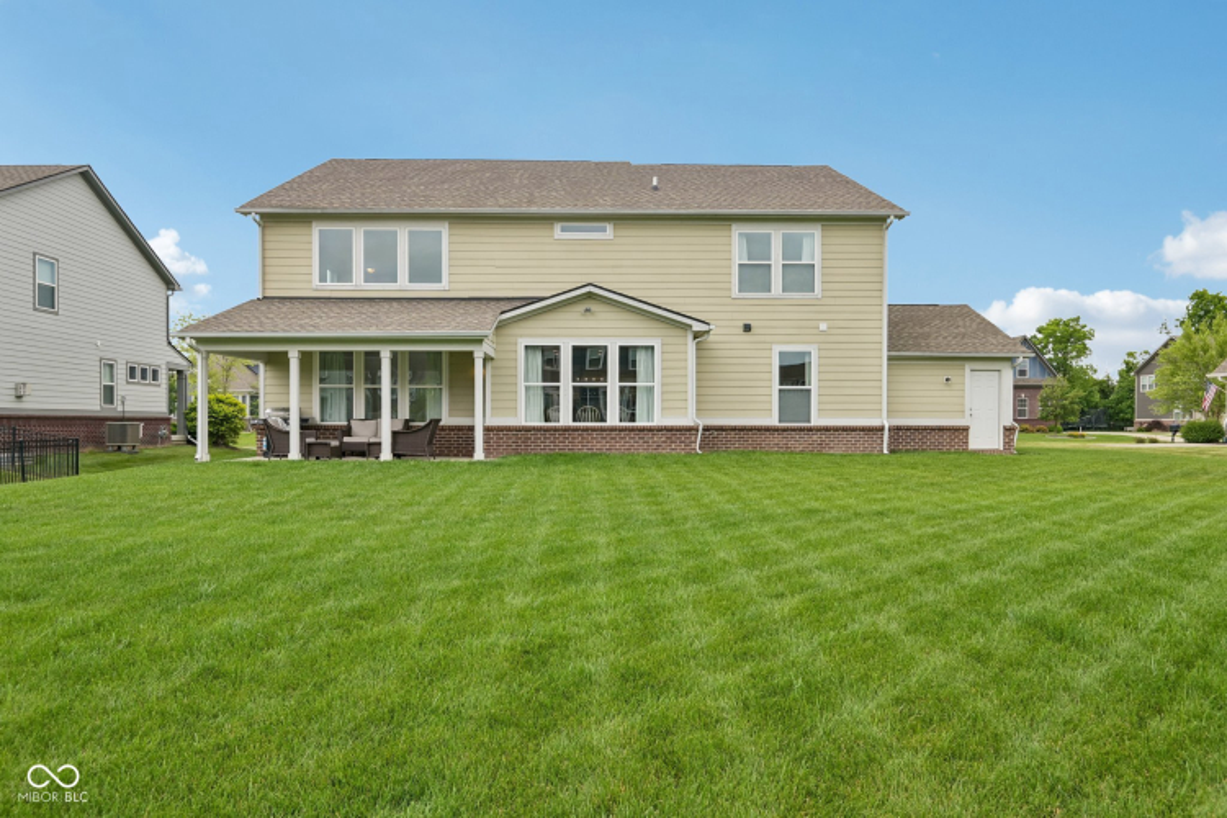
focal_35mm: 22
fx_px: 750
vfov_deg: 57.2
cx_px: 614
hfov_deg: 78.6
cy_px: 409
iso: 100
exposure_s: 1/250
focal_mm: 22
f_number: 8
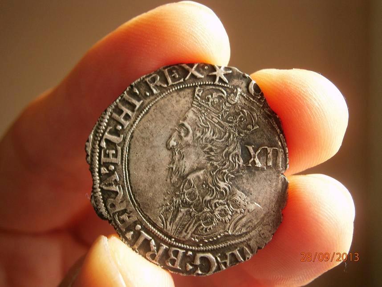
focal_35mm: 47
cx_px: 191
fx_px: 519
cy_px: 144
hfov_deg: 40.4
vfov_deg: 30.9
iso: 125
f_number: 3.4
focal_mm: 8.3
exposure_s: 1/25
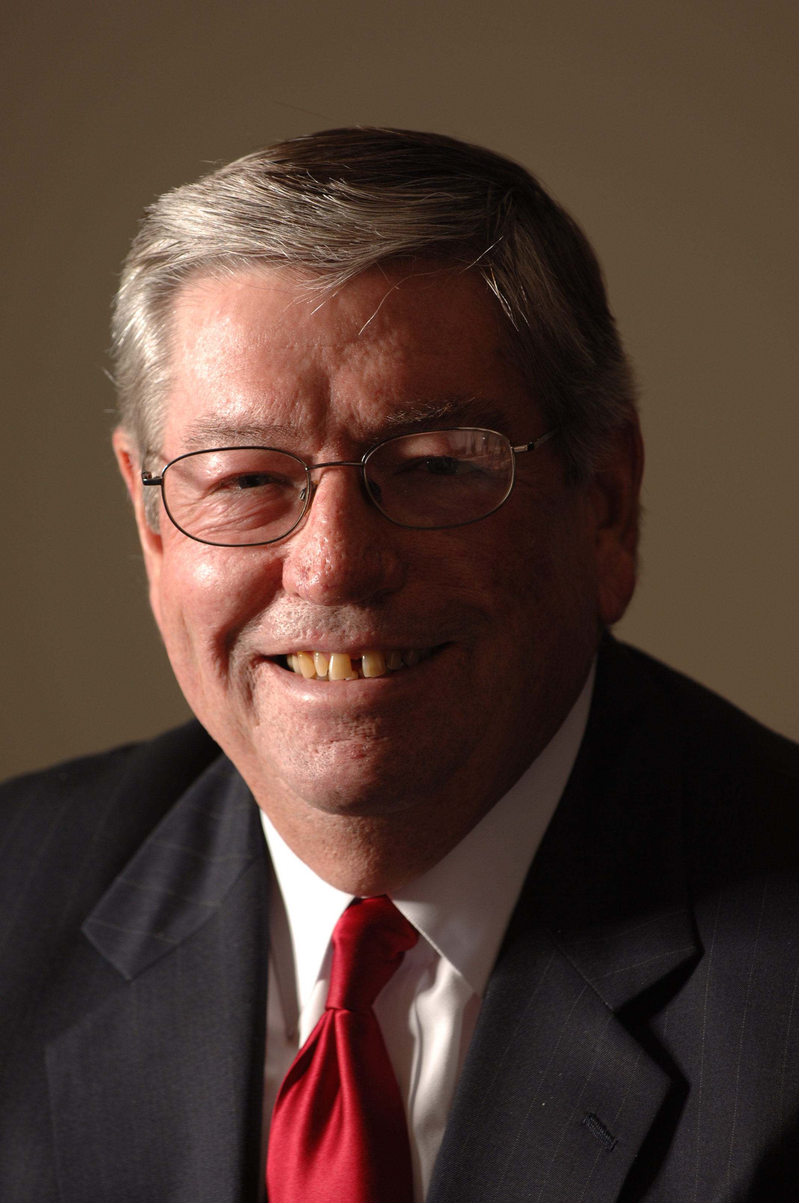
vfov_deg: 6.9
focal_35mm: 300
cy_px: 602
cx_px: 400
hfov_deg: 4.6
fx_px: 10013
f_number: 4
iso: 125
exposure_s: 1/160
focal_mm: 200
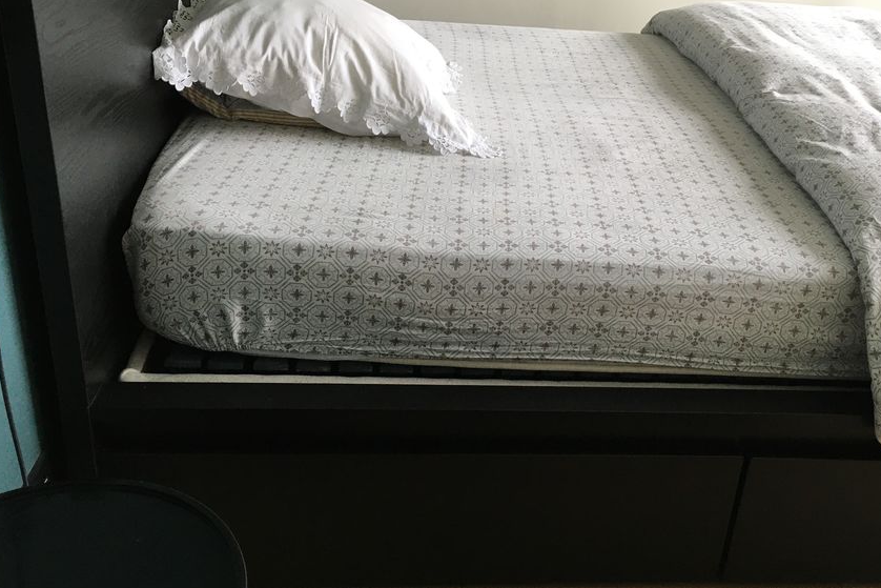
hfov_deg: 53.1
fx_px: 881
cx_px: 479
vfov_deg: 36.8
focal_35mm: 36
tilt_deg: -26.1
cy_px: 241
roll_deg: -4.2
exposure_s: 1/33
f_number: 2.2
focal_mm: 4.15
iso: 50
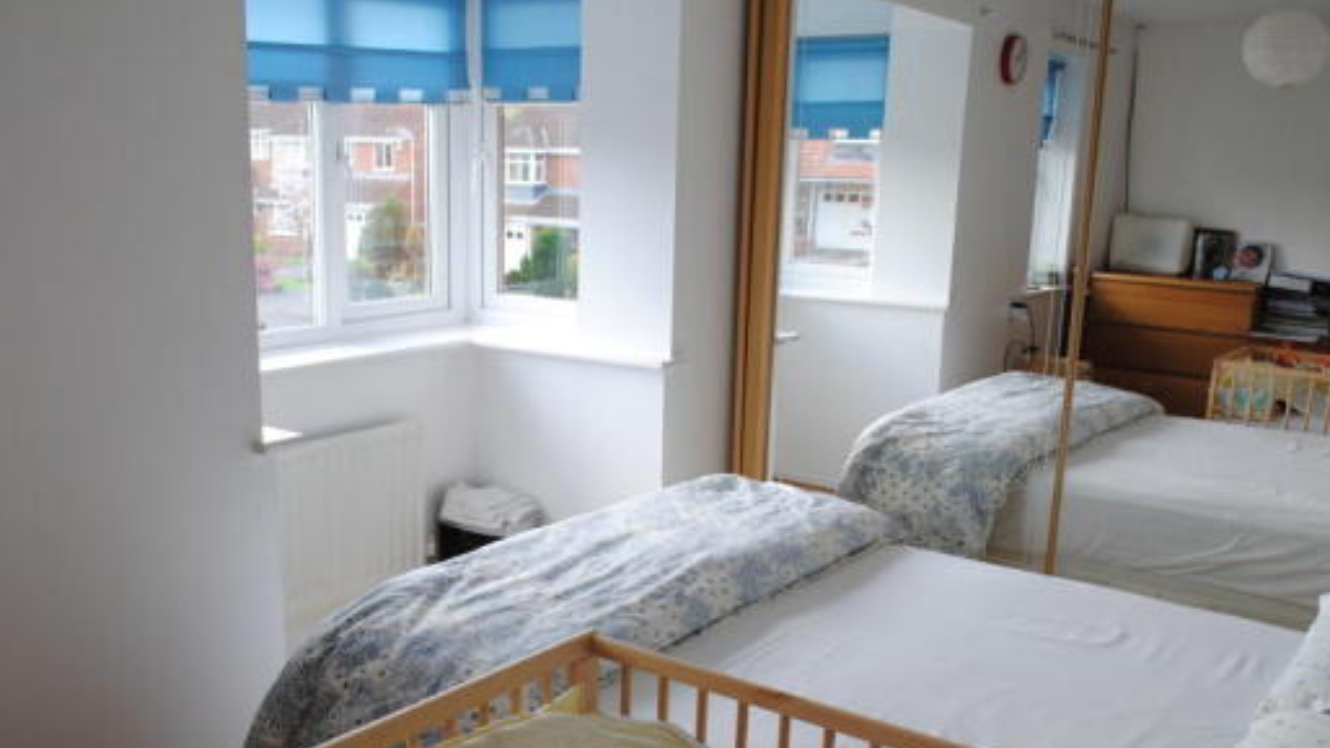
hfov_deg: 55.2
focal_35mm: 36
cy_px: 478
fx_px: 1269
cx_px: 609
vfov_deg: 32.6
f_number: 5.6
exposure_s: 1/125
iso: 200
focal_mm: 18
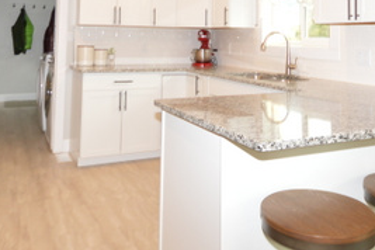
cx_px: 195
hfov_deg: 53.1
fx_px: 375
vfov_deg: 34.1
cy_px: 10
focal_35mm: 36
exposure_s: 1/60
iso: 400
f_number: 4
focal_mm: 10
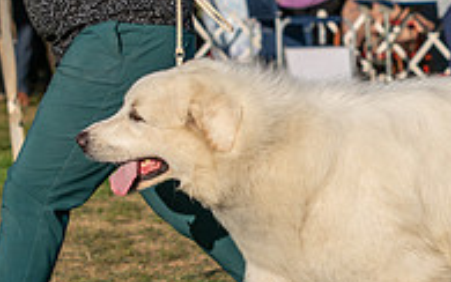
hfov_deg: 9.0
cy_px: 22
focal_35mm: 234
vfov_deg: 5.6
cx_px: 310
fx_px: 2877
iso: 100
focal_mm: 77
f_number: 4.5
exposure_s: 1/1250
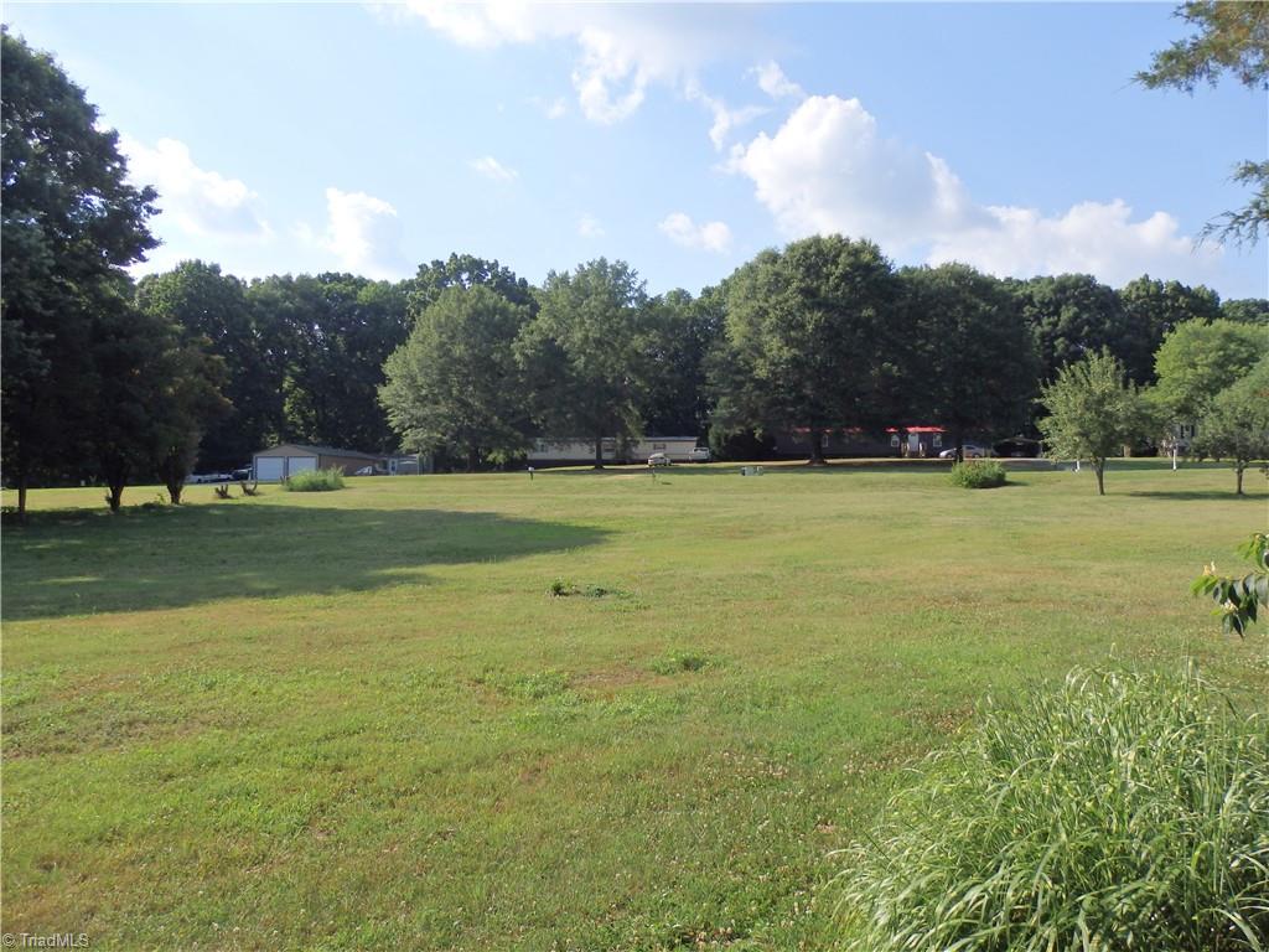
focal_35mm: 25
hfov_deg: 69.4
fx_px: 916
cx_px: 634
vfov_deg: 54.9
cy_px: 476
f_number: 8.7
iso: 100
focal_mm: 4.5
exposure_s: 1/160
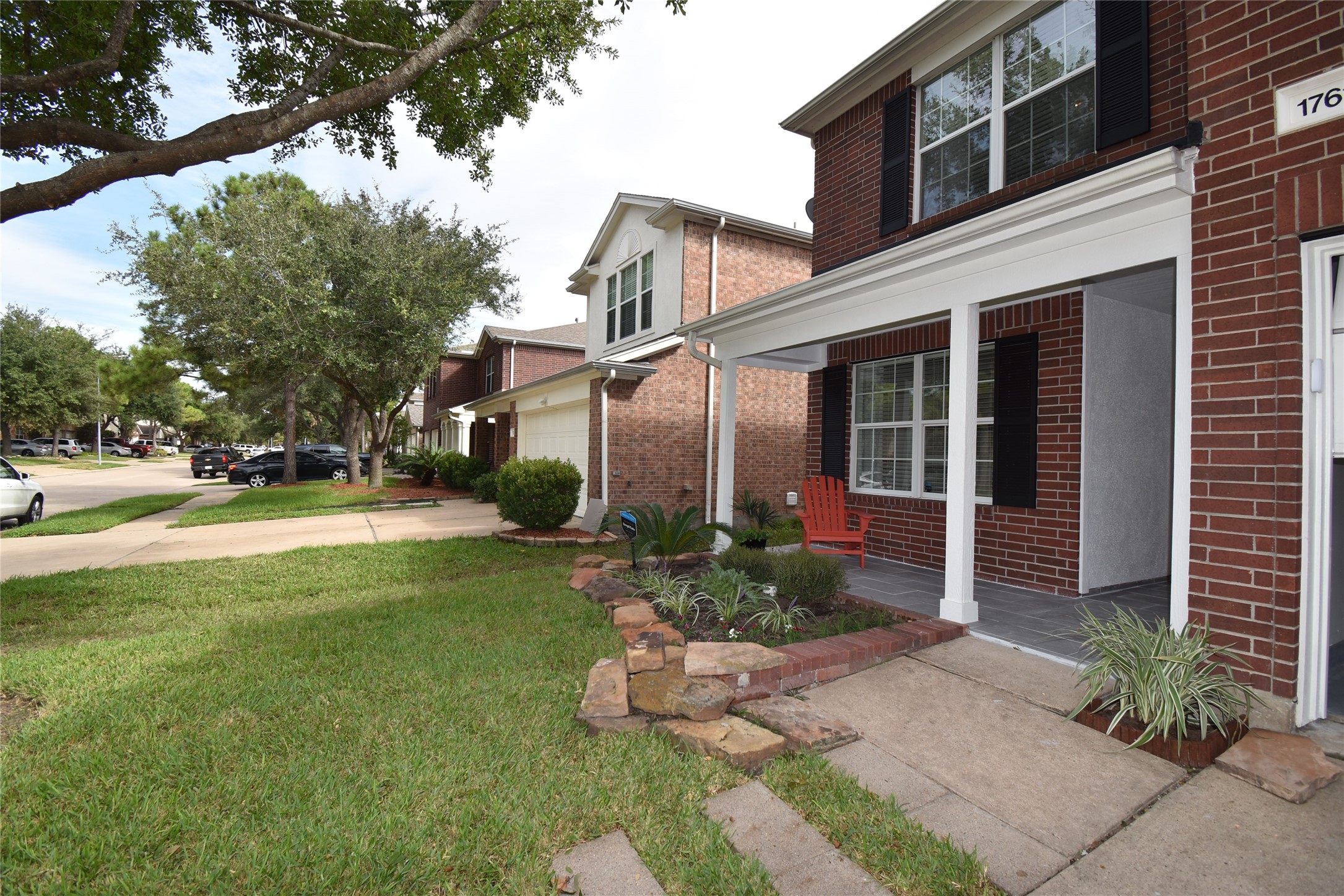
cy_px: 448
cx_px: 672
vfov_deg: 77.3
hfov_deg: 100.4
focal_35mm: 15
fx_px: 560
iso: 100
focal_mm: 10
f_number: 7.1
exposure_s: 1/200
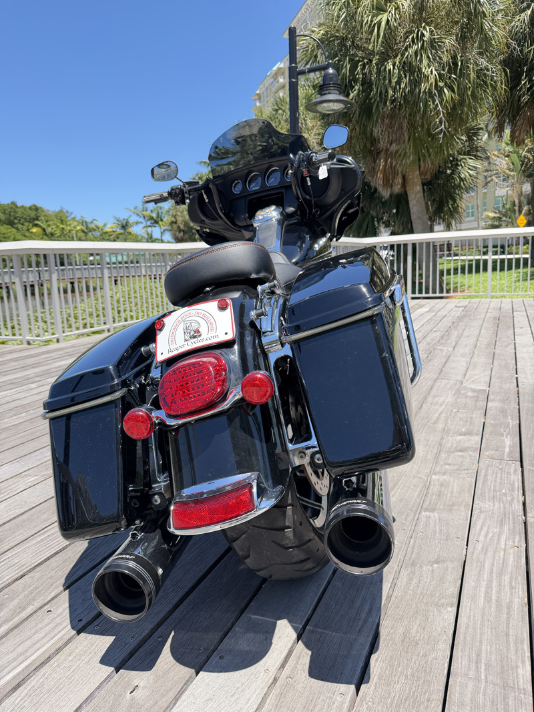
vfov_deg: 71.6
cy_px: 356
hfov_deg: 56.8
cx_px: 267
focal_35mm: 24
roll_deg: +1.0
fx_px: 494
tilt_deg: -10.8
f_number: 1.78
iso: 100
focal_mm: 6.76
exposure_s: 1/1727
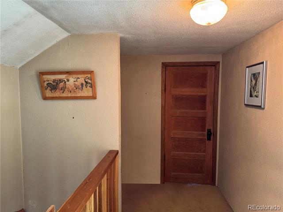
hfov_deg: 71.6
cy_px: 106
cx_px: 142
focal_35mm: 24
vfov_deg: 56.8
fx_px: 196
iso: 500
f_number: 1.78
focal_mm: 6.76
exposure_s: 1/60
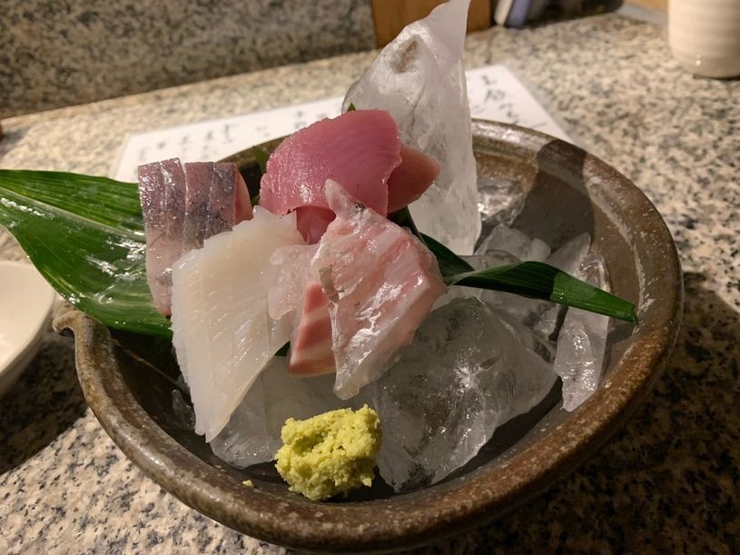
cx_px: 370
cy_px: 278
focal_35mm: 26
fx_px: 556
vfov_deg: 53.1
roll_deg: +11.9
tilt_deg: -39.1
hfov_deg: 67.3
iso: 250
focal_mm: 4.25
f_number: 1.8
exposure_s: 1/40
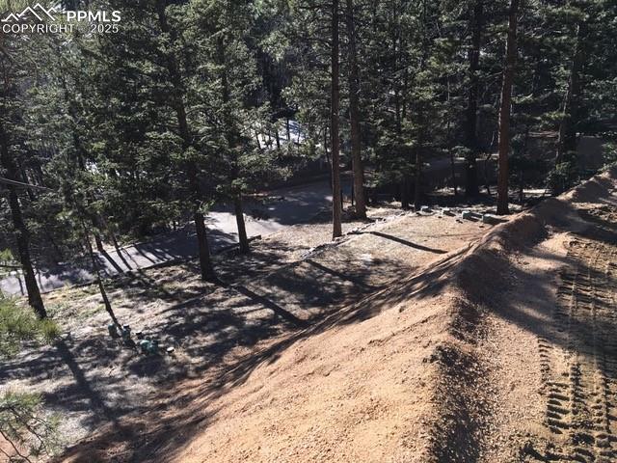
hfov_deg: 61.7
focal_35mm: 29
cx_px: 308
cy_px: 232
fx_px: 517
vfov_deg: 48.2
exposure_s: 1/674
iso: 25
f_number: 2.2
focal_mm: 4.15
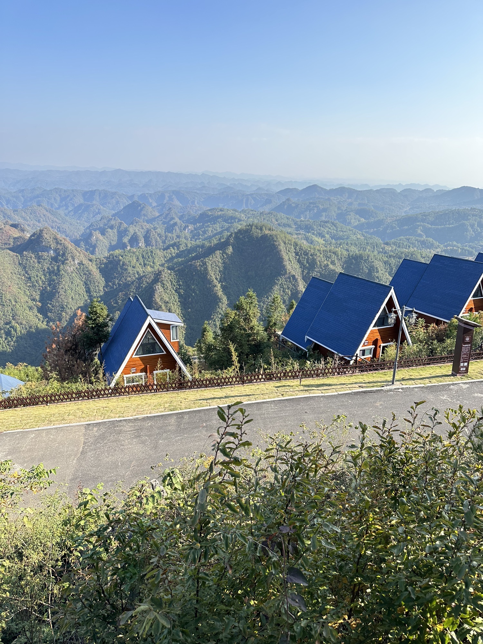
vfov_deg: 71.6
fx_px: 446
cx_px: 242
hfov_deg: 56.8
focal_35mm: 24
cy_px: 322
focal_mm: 6.86
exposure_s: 1/1256
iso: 80
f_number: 1.78
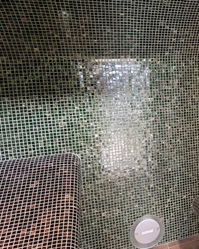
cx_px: 218
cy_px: 113
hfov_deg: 36.0
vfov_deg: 51.5
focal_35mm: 35
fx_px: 258
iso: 640
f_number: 2.2
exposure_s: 1/4
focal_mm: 1.74
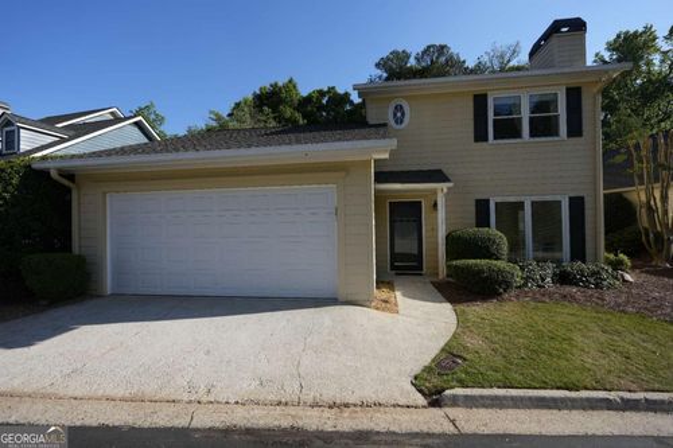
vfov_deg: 73.7
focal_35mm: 16
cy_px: 224
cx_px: 336
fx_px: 299
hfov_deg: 96.8
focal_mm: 16
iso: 100
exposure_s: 1/2000
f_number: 2.8
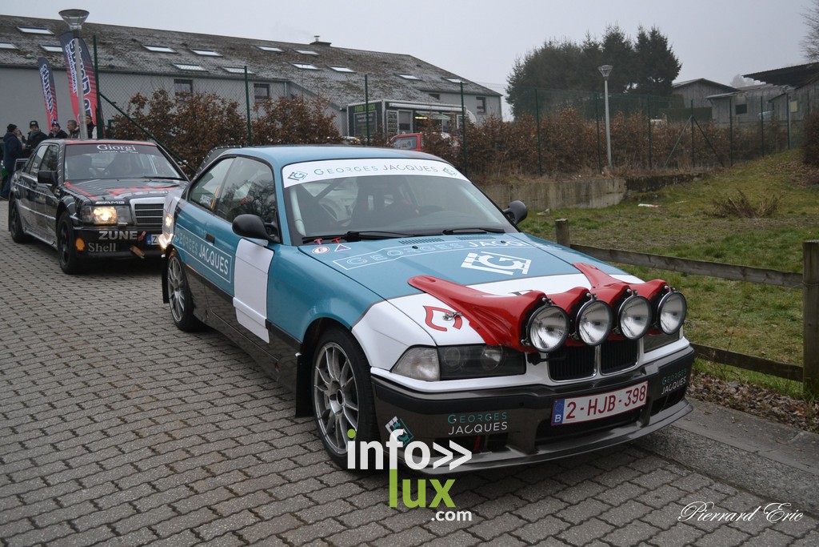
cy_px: 274
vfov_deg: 40.0
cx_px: 410
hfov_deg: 57.2
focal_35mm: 33
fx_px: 751
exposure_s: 1/500
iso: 720
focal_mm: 22
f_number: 4
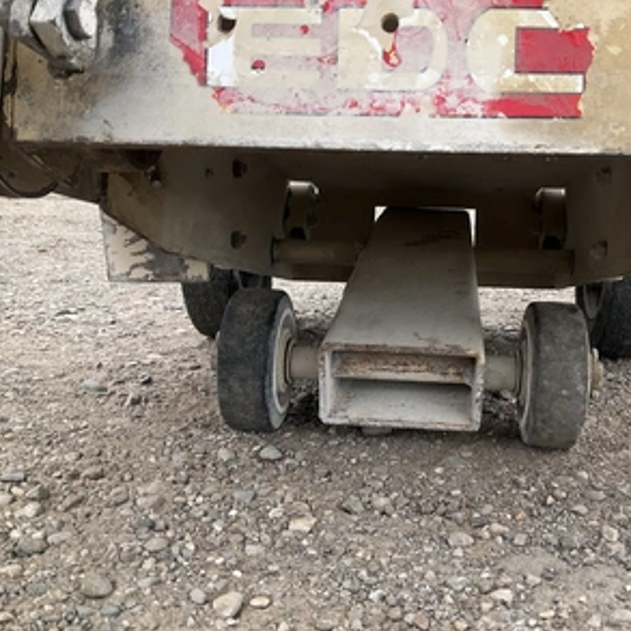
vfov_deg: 47.2
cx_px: 396
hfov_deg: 46.8
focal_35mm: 35
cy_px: 314
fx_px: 722
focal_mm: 3
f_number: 1.8
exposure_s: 1/406
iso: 25
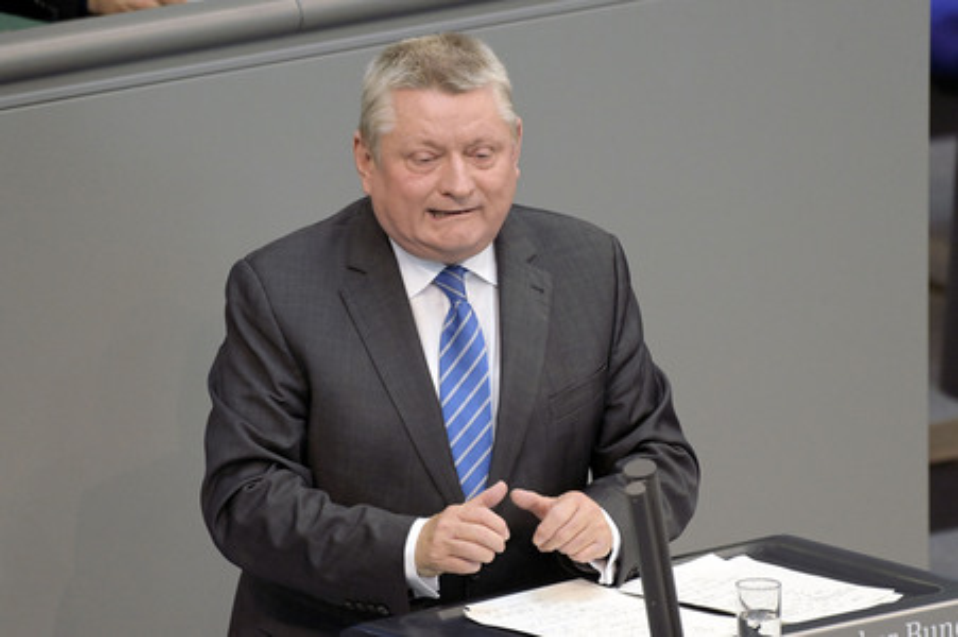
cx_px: 479
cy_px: 318
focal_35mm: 450
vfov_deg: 3.1
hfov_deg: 4.6
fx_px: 11966
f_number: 5.6
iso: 8000
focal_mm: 450
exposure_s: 1/400
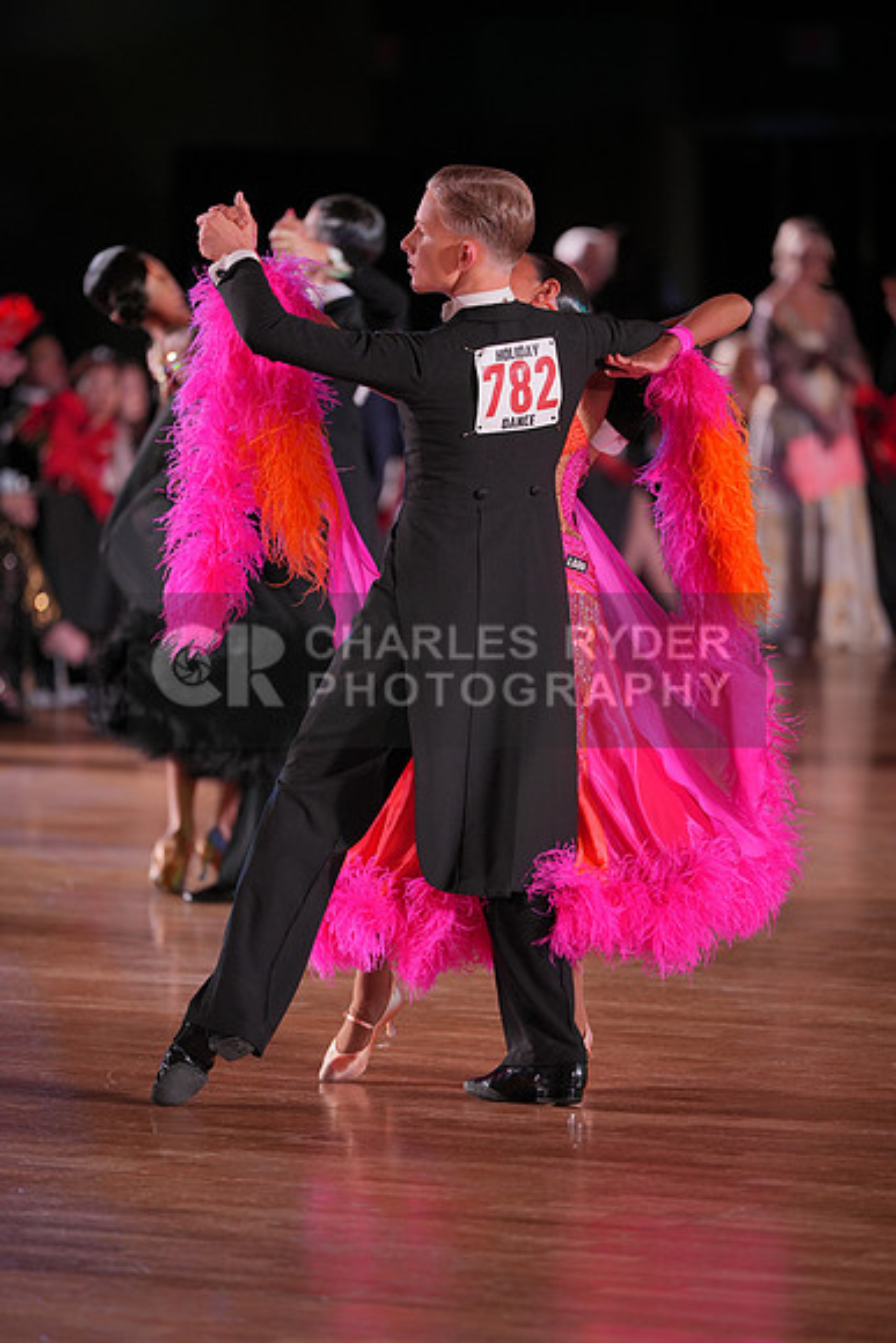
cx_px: 448
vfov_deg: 10.3
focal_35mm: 200
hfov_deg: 6.9
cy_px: 672
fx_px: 7462
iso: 1000
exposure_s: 1/400
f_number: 2.8
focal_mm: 200
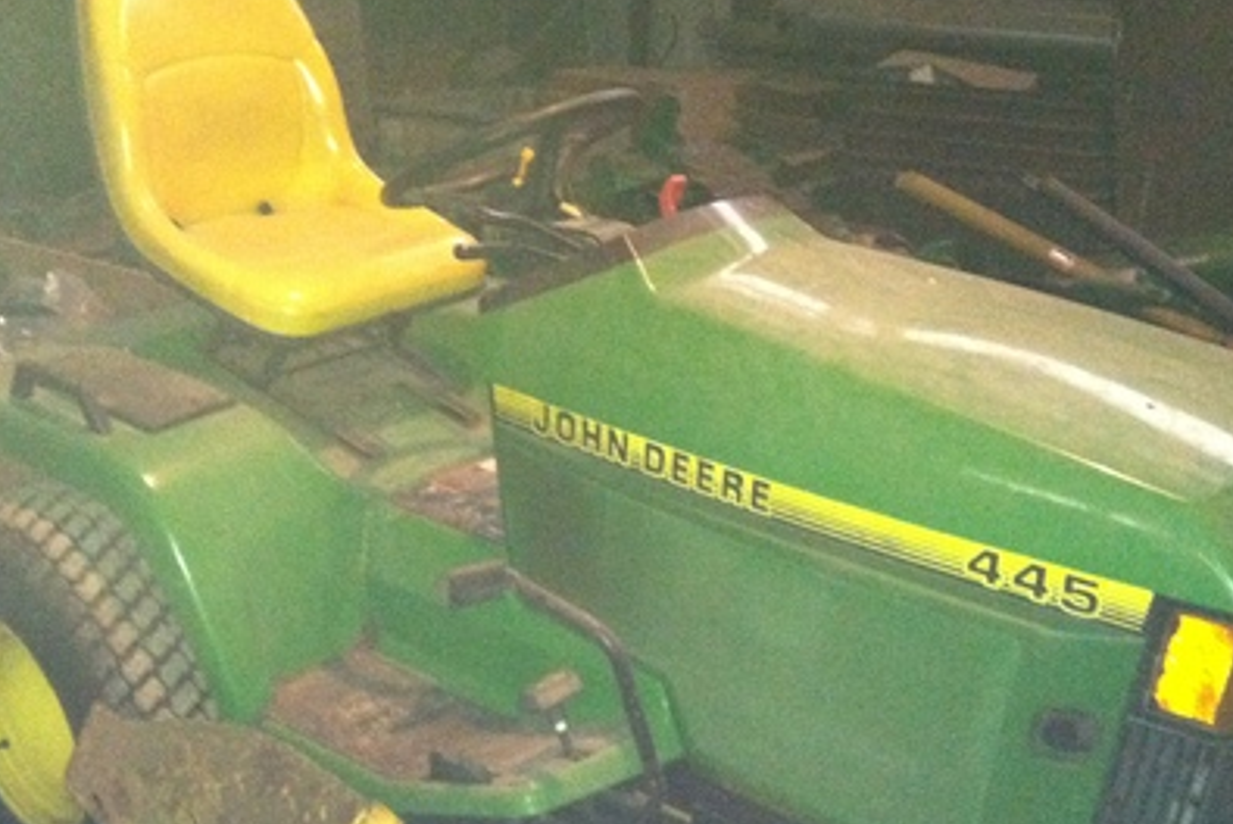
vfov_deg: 26.9
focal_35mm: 50
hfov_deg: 39.5
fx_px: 1714
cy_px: 534
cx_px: 534
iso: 1000
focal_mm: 3.85
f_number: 2.8
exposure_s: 1/15
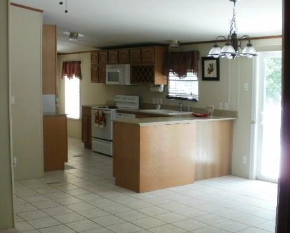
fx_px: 438
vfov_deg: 29.6
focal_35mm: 51
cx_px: 122
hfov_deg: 36.6
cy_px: 135
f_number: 3.5
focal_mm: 6.3
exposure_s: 1/40
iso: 100
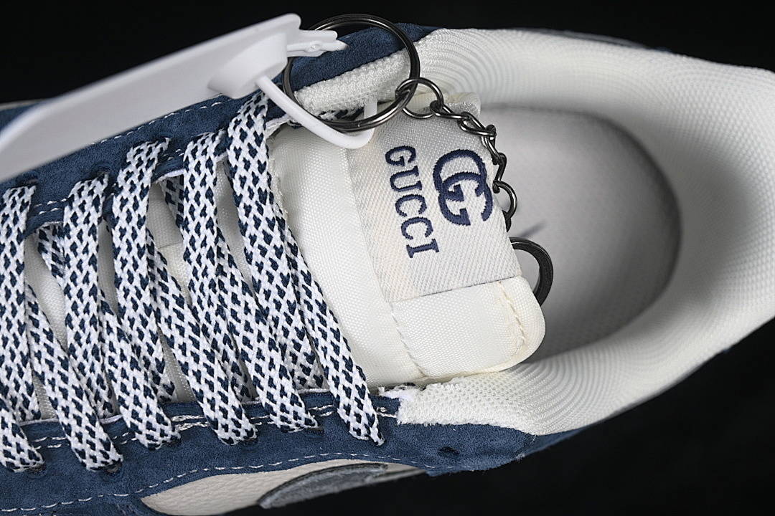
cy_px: 258
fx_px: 1614
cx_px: 388
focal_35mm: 75
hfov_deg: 27.0
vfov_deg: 18.2
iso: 160
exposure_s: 1/60
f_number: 7.1
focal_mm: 50
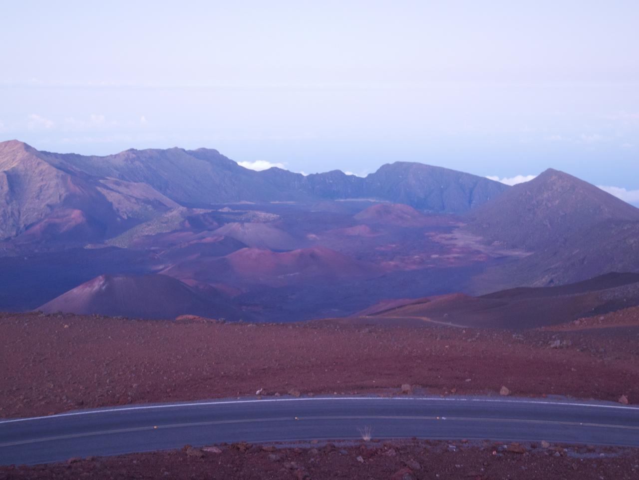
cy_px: 240
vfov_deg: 24.0
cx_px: 320
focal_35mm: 61
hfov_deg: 31.7
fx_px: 1126
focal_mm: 13
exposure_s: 1/2
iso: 400
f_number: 3.5
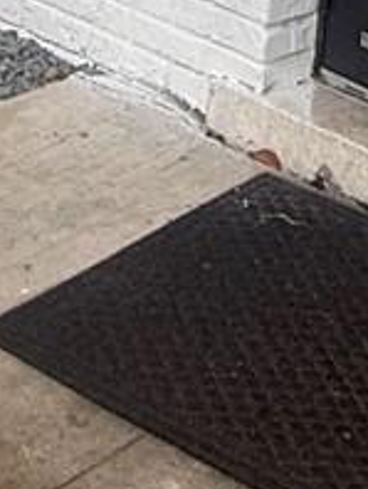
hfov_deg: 12.4
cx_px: 571
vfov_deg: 13.7
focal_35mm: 113
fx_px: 1598
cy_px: -603
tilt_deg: +1.8
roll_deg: -4.6
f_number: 2.2
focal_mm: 2.22
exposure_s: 1/99
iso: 50
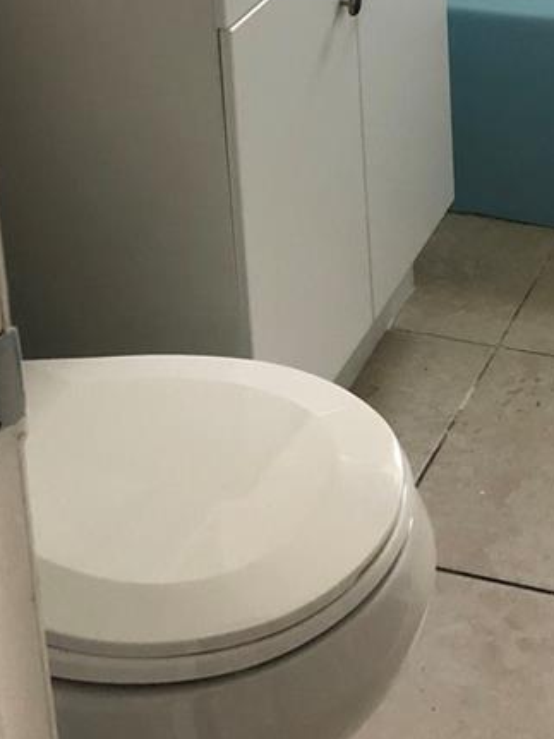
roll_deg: +1.1
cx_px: 595
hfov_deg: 18.3
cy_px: -261
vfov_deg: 22.1
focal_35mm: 78
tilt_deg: -13.4
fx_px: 1665
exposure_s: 1/15
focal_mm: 4
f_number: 1.8
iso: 80
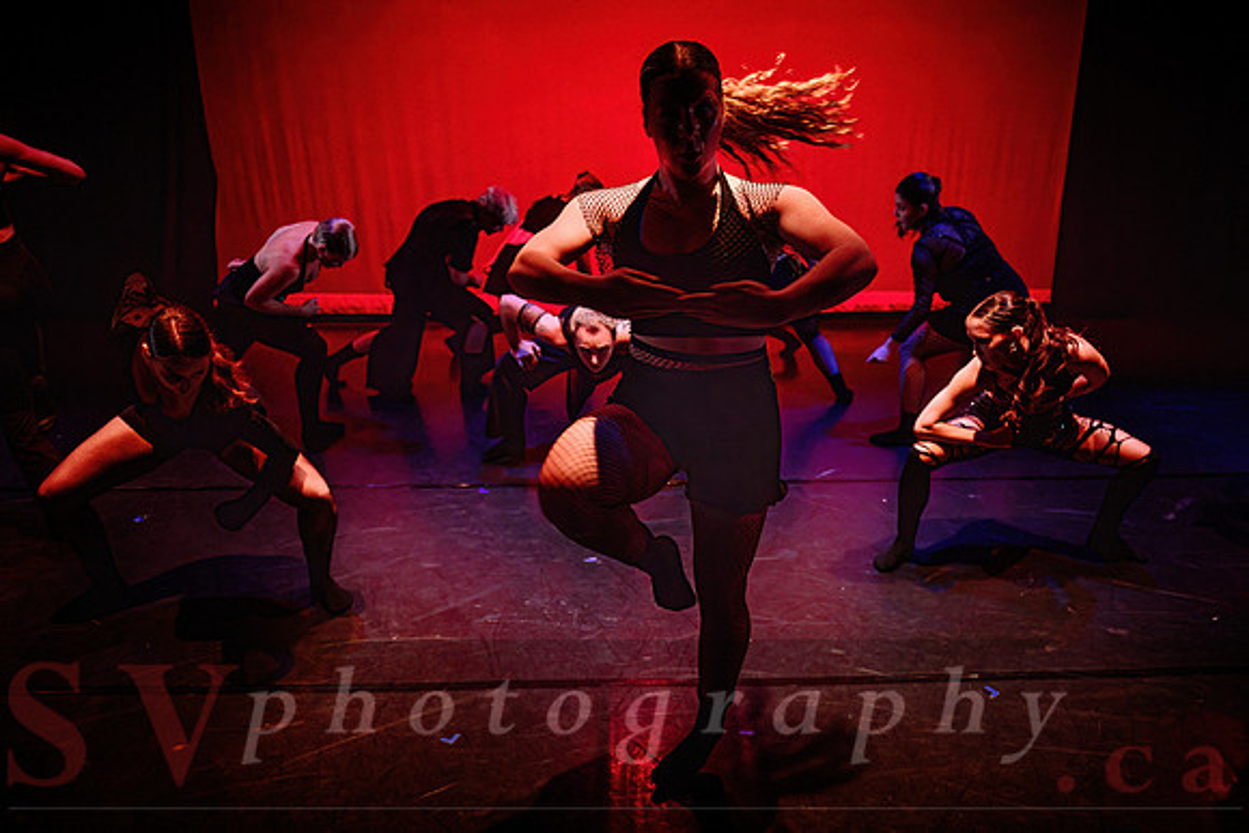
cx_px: 637
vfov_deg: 44.8
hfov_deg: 63.6
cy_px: 498
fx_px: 1006
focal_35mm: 29
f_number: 2.8
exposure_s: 1/300
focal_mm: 24
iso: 3200
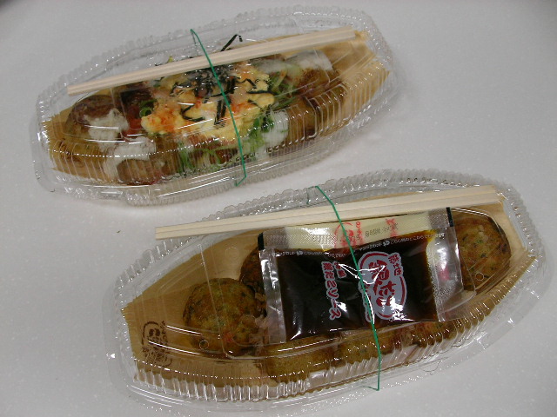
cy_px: 208
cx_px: 278
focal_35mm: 38
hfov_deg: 49.0
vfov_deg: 37.7
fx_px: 611
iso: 100
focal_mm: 5.8
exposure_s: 1/24
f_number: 3.5
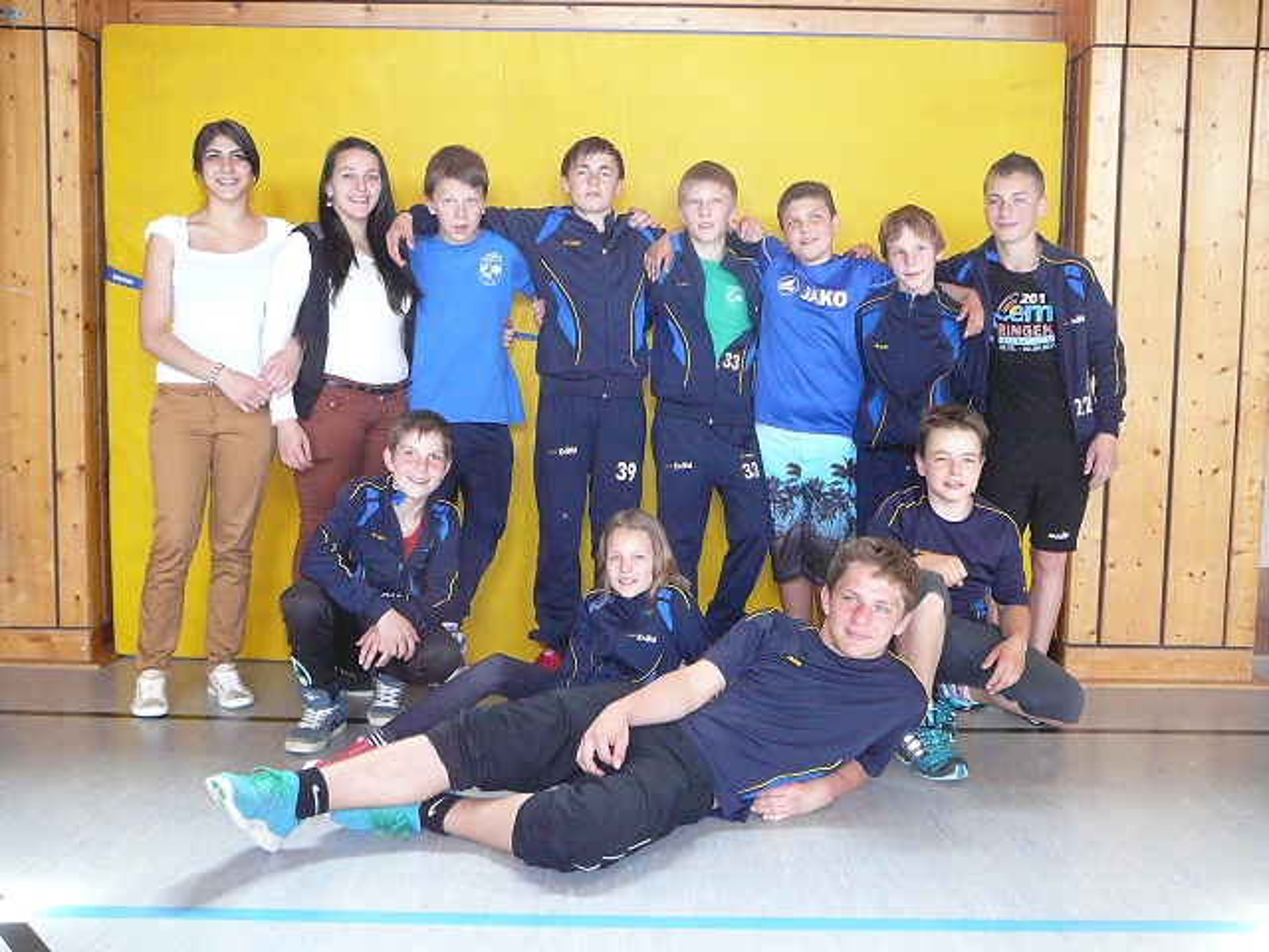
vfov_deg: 40.7
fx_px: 1283
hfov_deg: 52.6
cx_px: 634
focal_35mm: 35
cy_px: 476
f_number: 2.8
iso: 250
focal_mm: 5.2
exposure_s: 1/30
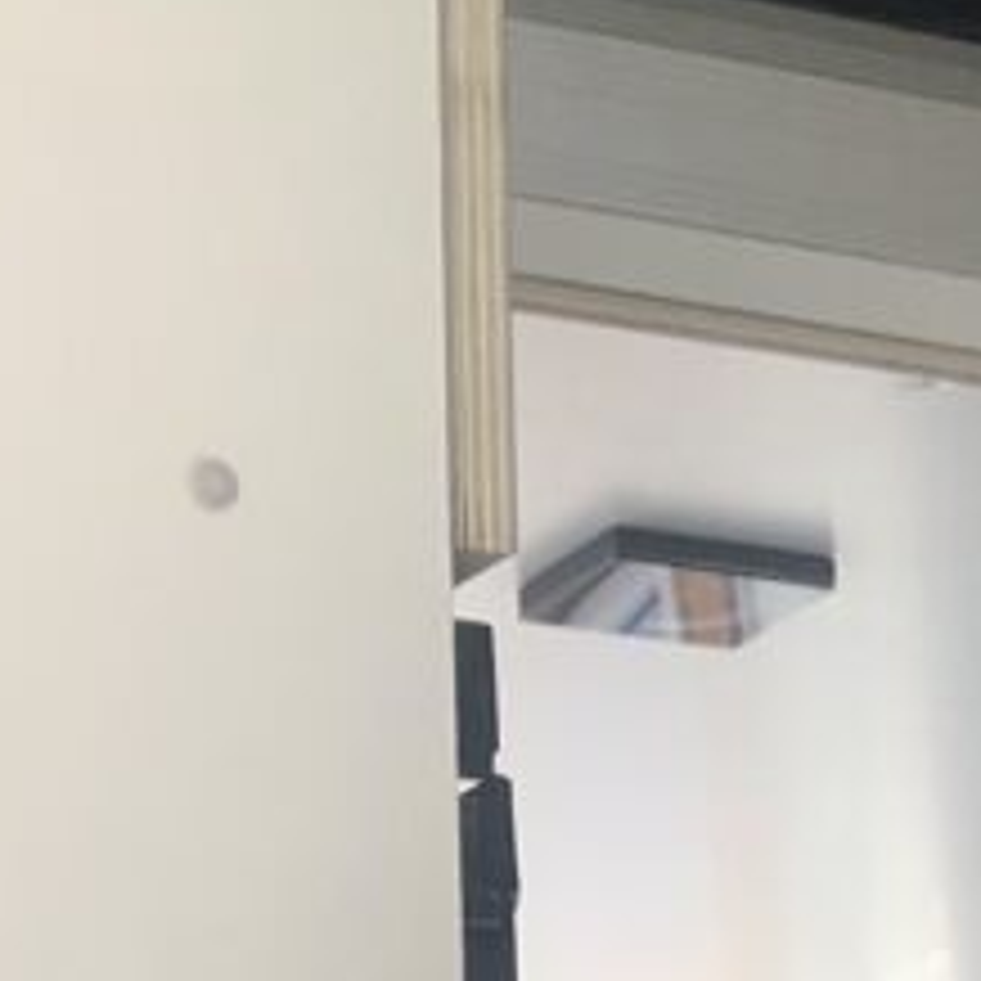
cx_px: 1750
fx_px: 5579
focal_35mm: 174
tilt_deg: +6.1
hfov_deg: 9.6
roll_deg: -0.1
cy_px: 1922
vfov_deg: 9.4
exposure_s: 1/259
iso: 20
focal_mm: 4
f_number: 1.8
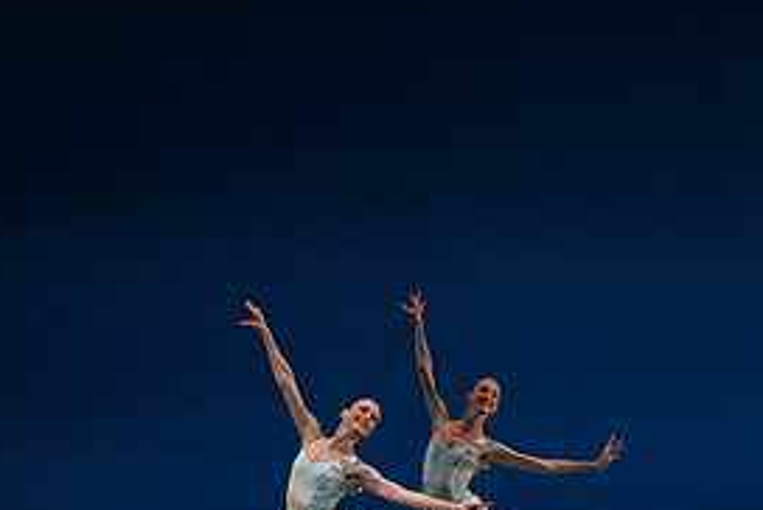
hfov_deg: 7.8
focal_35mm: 264
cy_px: 422
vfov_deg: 5.2
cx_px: 794
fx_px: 5601
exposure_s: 1/500
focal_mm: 124
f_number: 8
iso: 3200
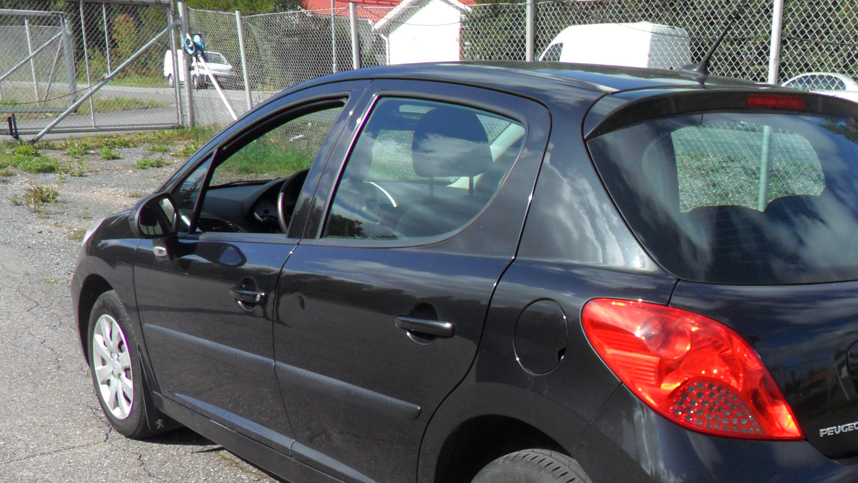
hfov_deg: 45.7
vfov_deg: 26.2
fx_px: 1001
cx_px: 567
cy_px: 437
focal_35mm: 44
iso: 80
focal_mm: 4.9
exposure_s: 1/750
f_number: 3.5
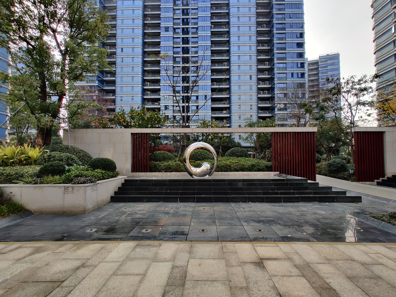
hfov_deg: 106.2
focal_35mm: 13
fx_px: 149
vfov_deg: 89.9
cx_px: 198
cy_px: 148
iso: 100
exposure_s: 1/158
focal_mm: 2.25
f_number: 2.2
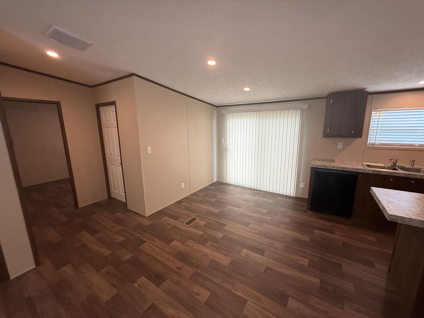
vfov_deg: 85.7
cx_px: 212
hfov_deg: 102.1
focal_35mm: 14
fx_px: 171
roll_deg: -0.5
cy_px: 159
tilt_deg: -6.1
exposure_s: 1/120
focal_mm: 2.22
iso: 125
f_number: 2.2
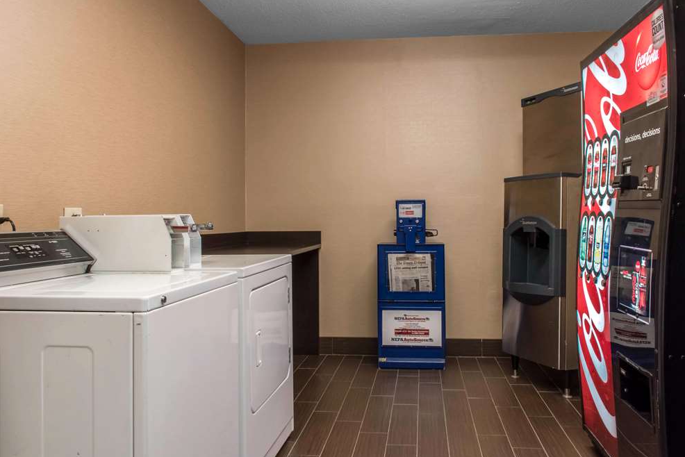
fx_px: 533
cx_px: 332
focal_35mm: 28
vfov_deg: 46.4
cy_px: 224
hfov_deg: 65.4
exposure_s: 1
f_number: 14
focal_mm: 18
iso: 400
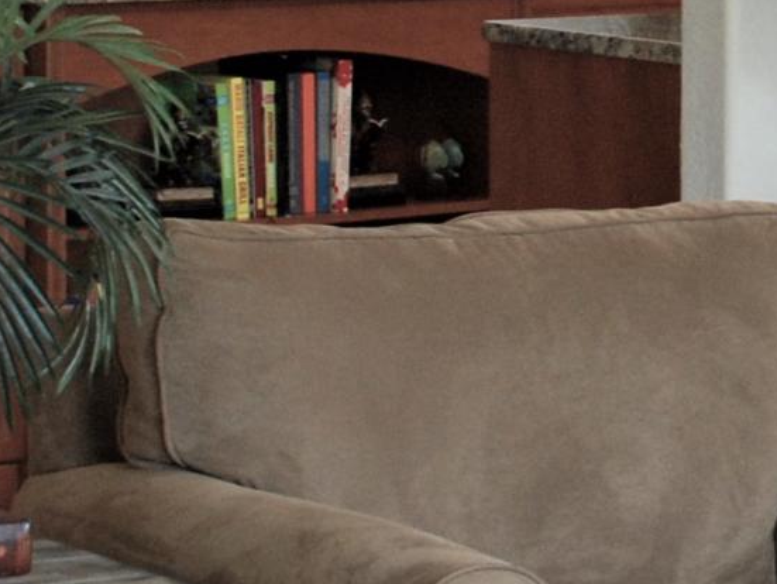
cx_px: 983
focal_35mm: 220
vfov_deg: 6.7
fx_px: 4941
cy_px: -31
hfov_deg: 8.9
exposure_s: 1/30
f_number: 4
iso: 400
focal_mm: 28
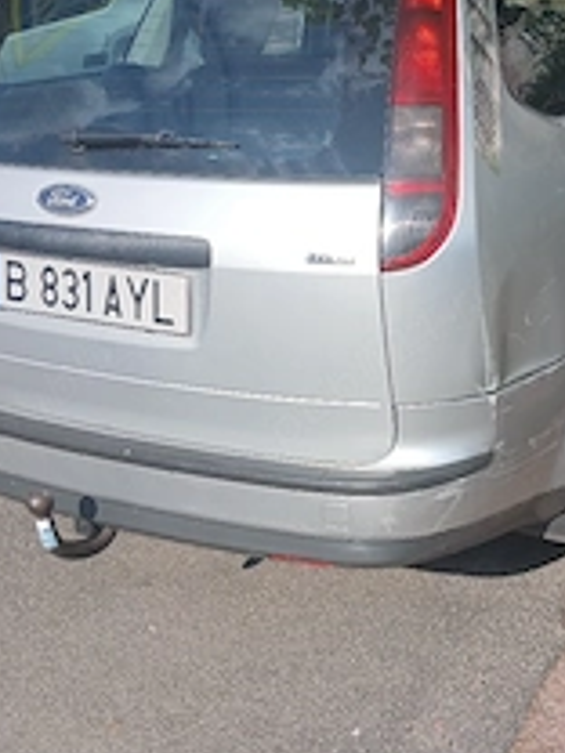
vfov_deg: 38.2
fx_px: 1088
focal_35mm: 50
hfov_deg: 28.5
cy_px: 402
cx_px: 456
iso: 20
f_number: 1.8
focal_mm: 3.98
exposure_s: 1/526
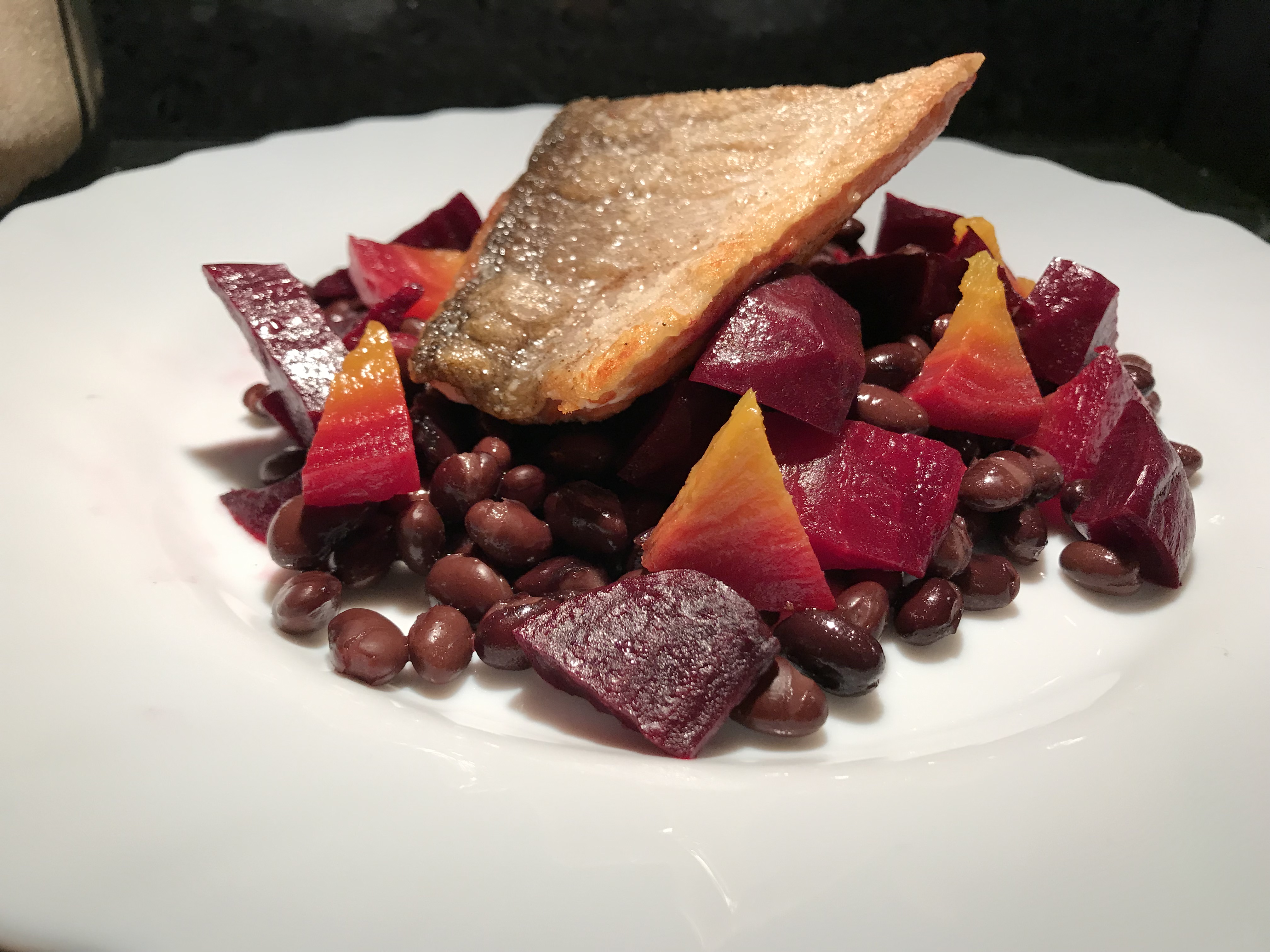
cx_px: 635
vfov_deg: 49.7
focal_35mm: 28
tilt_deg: -33.0
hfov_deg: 63.4
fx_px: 1027
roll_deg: -3.0
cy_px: 476
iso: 25
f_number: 1.8
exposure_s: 1/30
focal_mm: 3.99
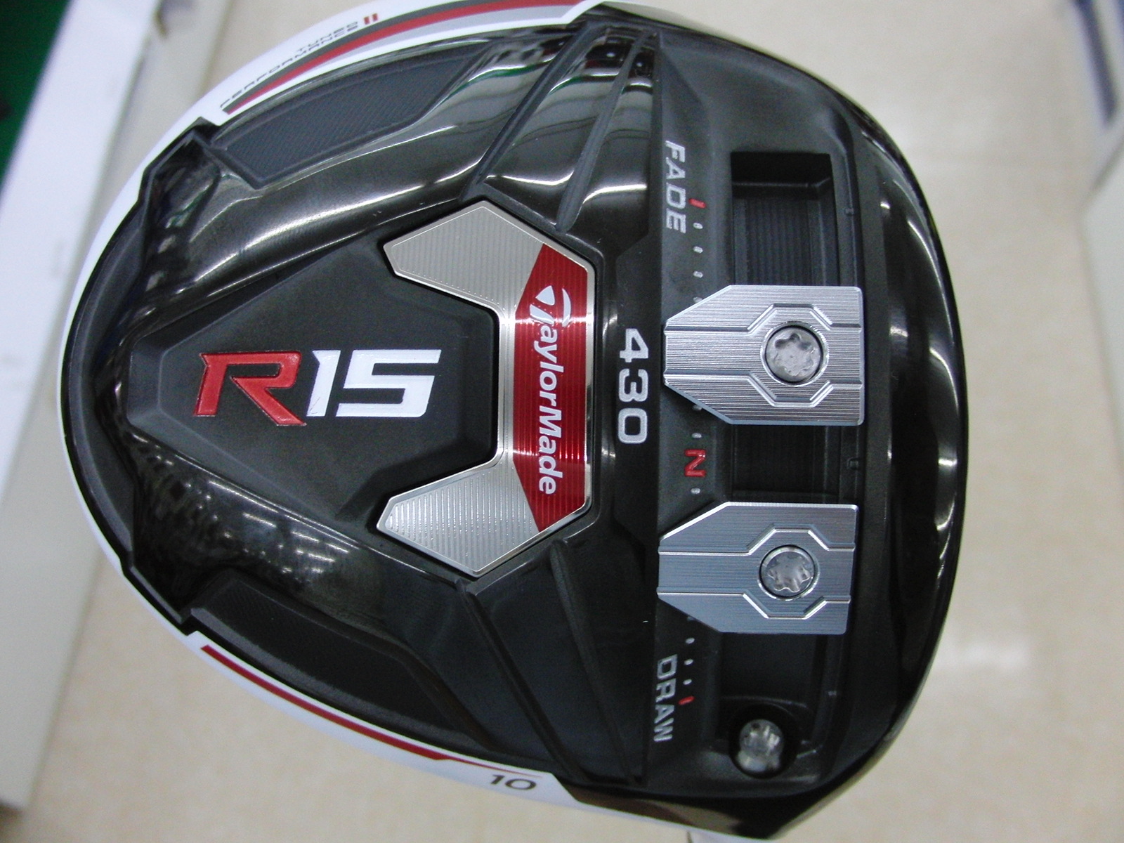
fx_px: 1201
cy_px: 422
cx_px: 562
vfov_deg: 38.7
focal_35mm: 37
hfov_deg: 50.1
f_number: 3.6
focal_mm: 6.42
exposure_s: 1/60
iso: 400
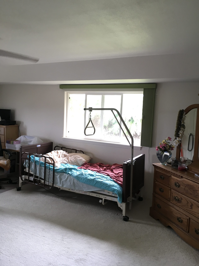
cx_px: 100
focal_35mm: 29
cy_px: 133
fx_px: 222
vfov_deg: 61.7
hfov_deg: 48.2
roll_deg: -0.4
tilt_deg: -6.9
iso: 64
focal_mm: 4.15
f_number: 2.2
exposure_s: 1/30
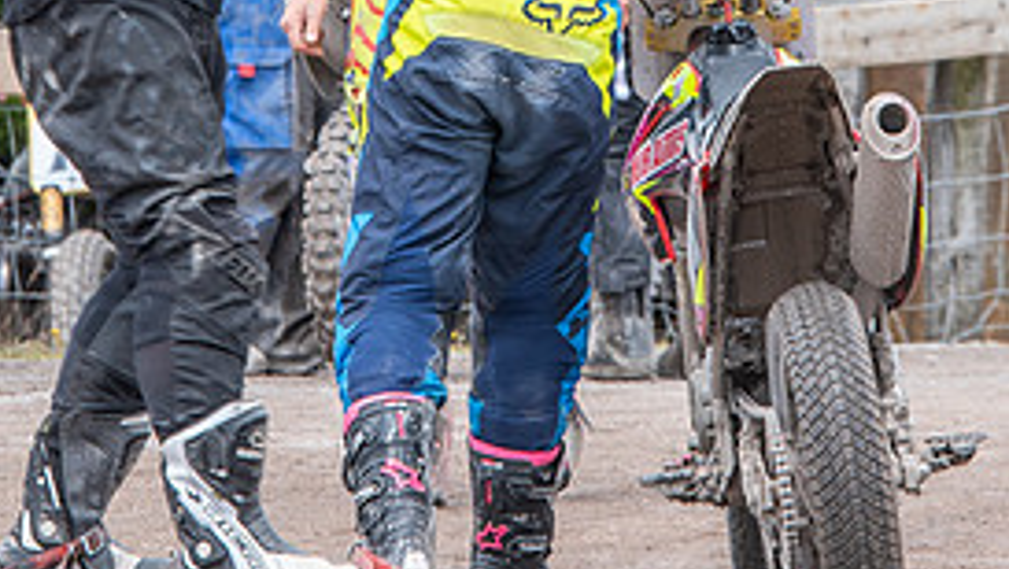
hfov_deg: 2.8
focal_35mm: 773
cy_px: -165
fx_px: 20696
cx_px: 545
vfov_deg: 1.6
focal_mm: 200
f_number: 8
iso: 200
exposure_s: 1/160
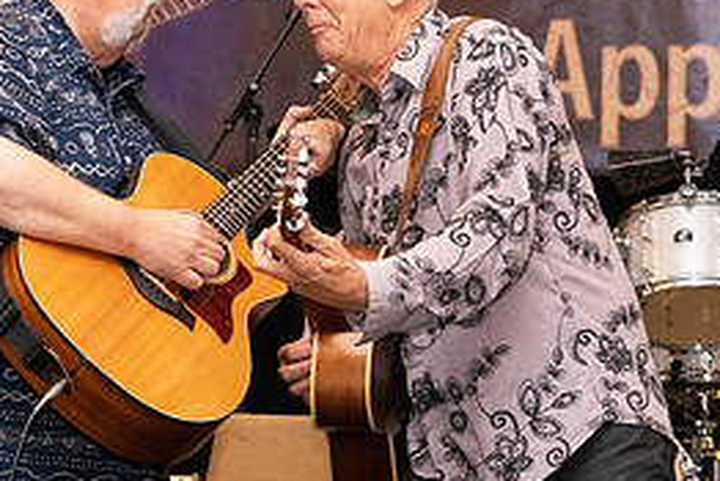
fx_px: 3702
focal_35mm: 185
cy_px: 153
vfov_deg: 7.4
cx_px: 327
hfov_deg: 11.1
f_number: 5
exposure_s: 1/200
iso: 4000
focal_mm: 66
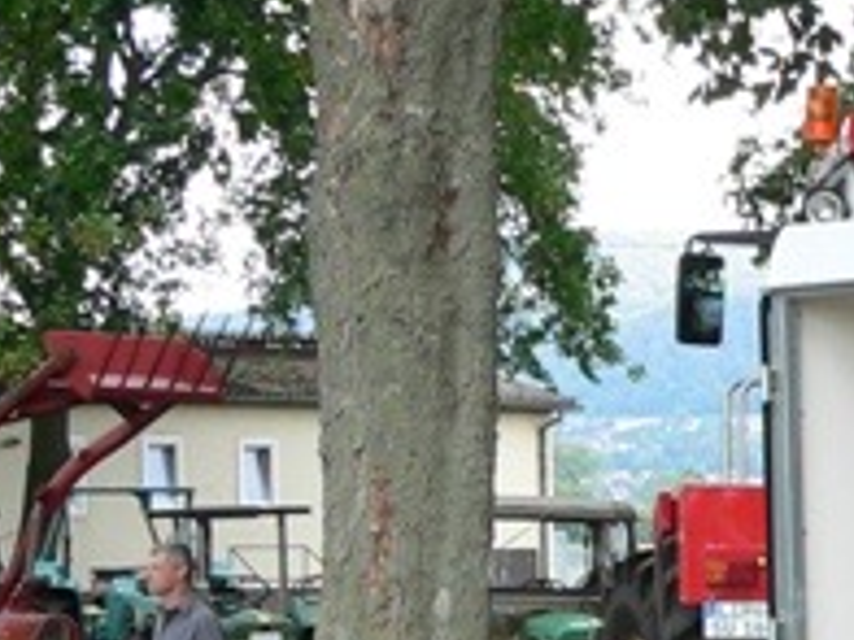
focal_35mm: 147
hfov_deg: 13.1
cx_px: 976
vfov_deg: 9.9
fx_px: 3627
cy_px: 871
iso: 80
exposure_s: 1/125
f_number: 3.3
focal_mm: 6
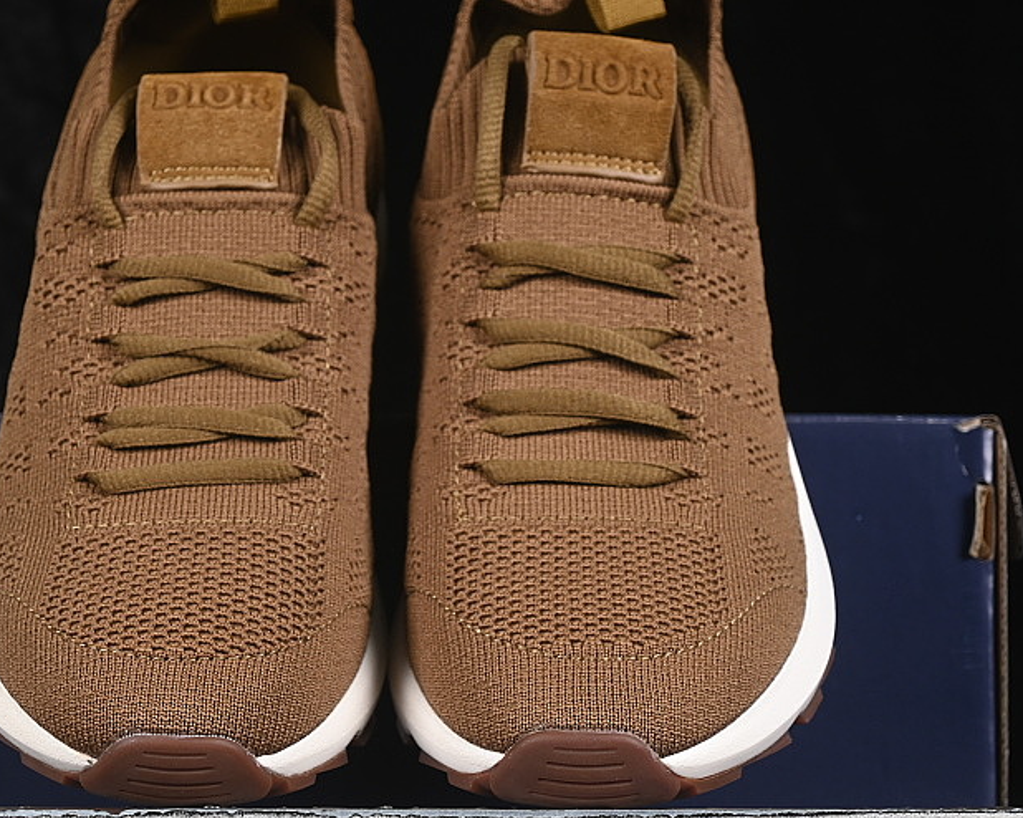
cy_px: 437
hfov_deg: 15.6
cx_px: 399
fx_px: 3723
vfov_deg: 12.5
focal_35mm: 123
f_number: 6.3
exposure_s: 1/60
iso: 160
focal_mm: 50
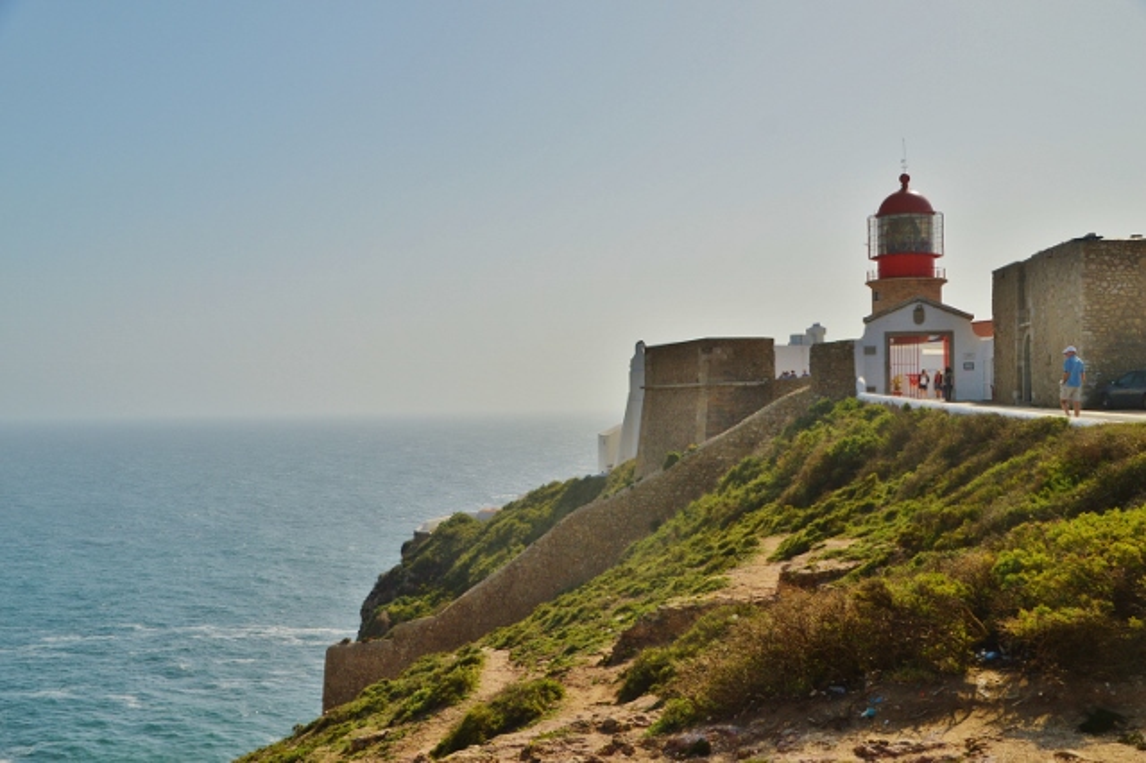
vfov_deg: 33.0
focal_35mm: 40
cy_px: 382
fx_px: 1289
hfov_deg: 47.9
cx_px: 573
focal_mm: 27
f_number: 8
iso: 100
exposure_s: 1/250
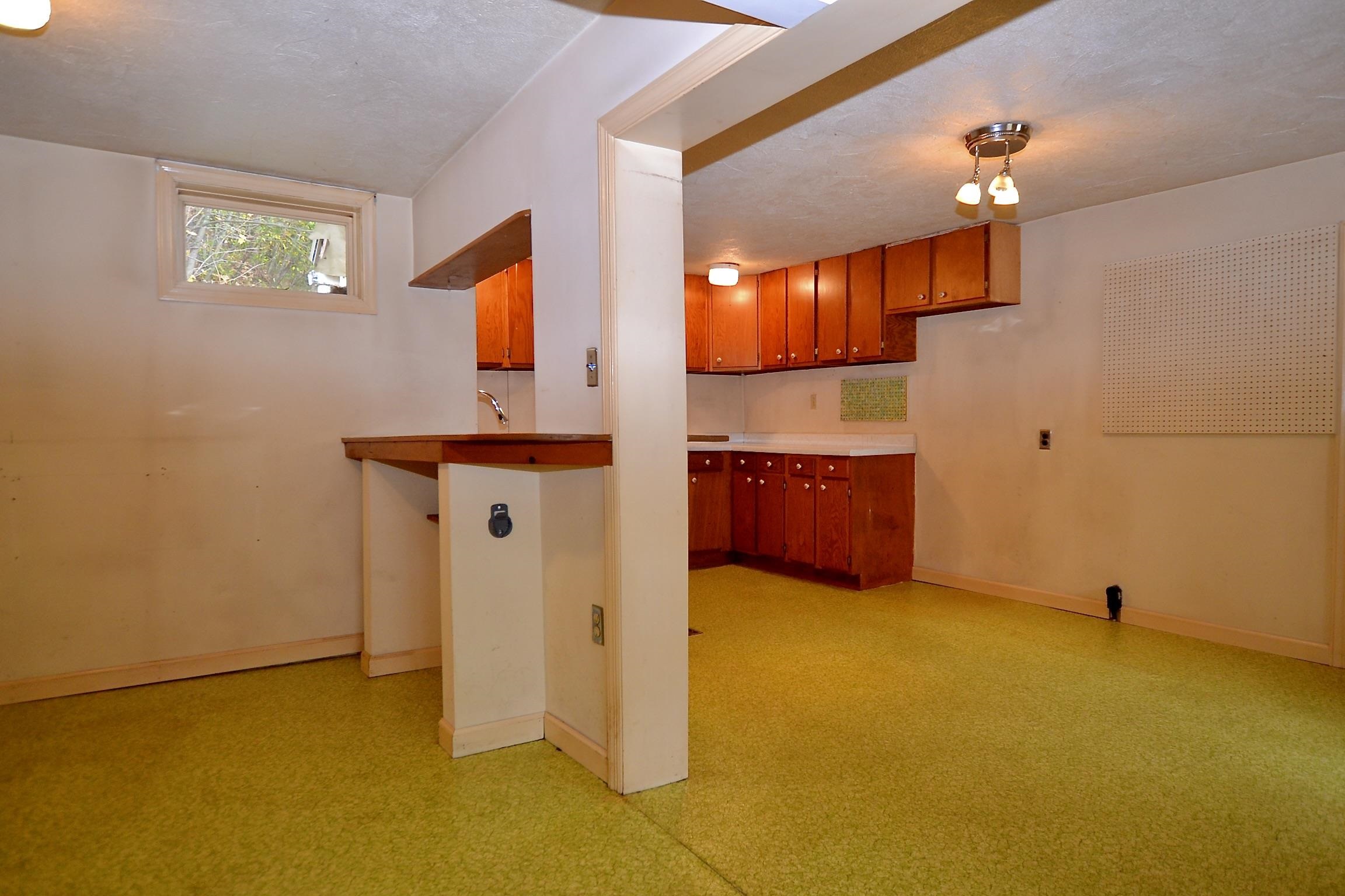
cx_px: 672
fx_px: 785
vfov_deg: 59.5
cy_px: 448
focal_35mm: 21
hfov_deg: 81.2
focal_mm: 14
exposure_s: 1/60
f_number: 3.5
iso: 720
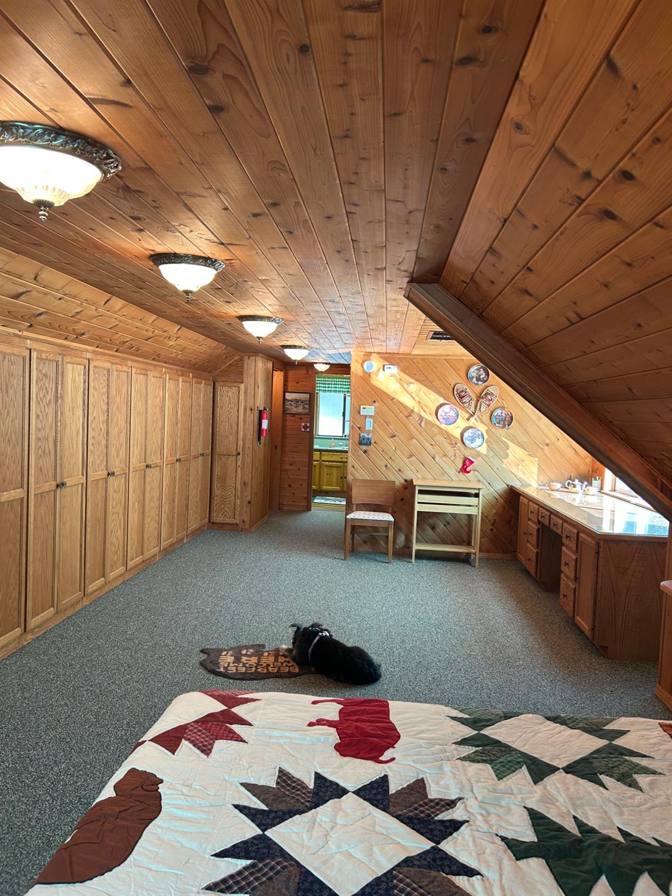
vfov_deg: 67.3
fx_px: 673
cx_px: 336
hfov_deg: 53.1
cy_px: 448
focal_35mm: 26
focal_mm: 5.7
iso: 100
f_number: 1.5
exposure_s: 1/60
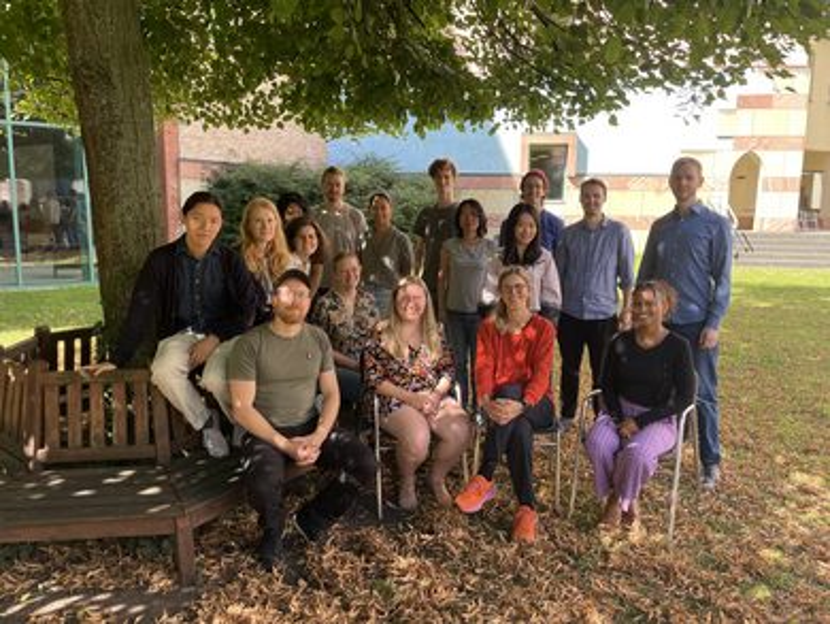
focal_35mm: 26
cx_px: 415
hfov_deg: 67.3
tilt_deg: -7.4
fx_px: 624
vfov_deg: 53.1
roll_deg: -1.1
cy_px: 312
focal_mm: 4.2
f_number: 1.6
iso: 32
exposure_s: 1/309
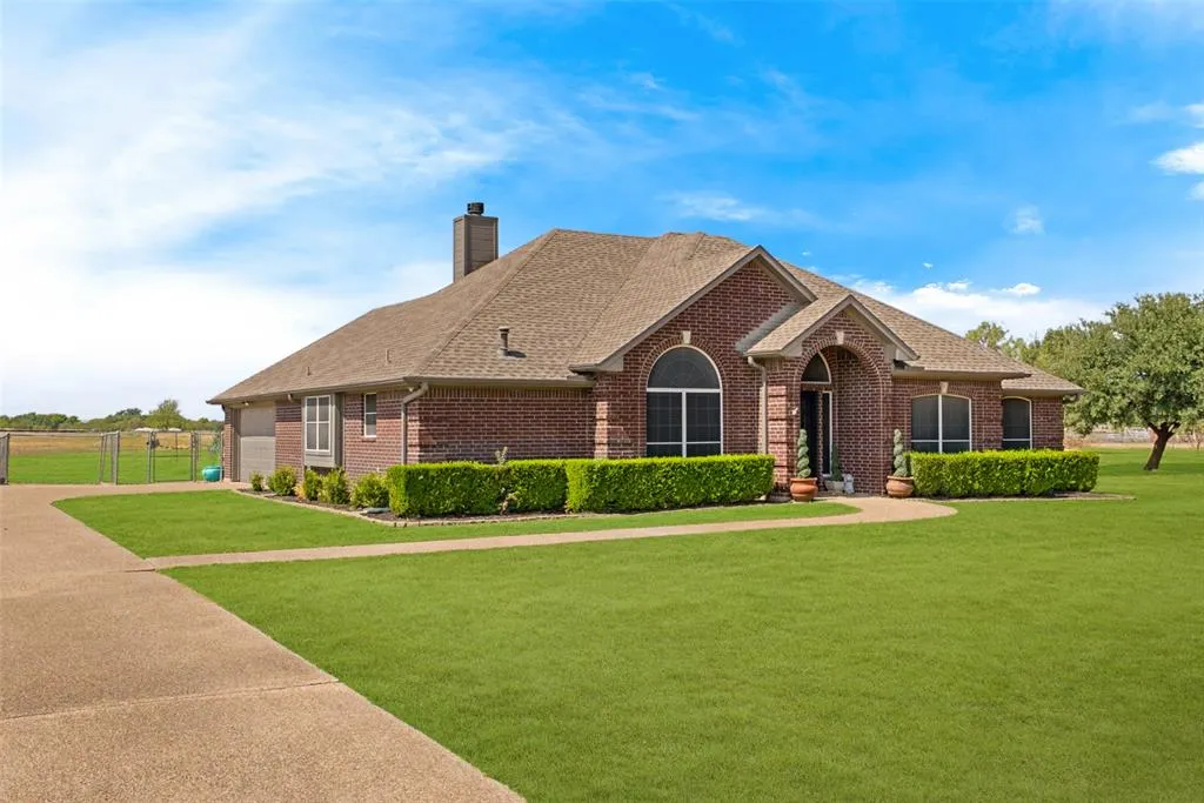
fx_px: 1204
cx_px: 602
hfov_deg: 53.1
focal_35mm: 36
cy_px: 402
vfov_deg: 36.9
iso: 80
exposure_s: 1/160
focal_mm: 24
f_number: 10
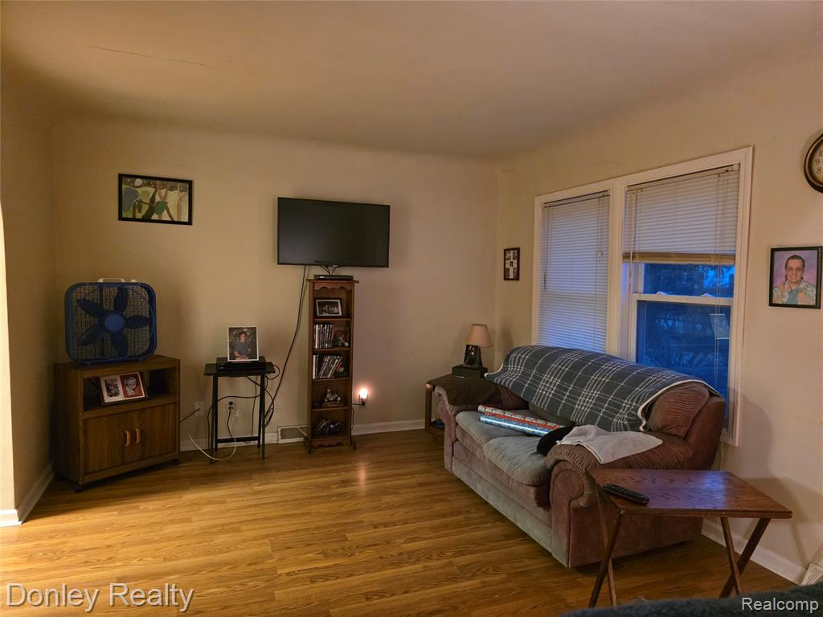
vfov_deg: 58.9
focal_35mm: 23
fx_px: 547
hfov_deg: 73.9
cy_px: 308
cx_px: 412
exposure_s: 1/120
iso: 2000
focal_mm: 6.3
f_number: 1.7
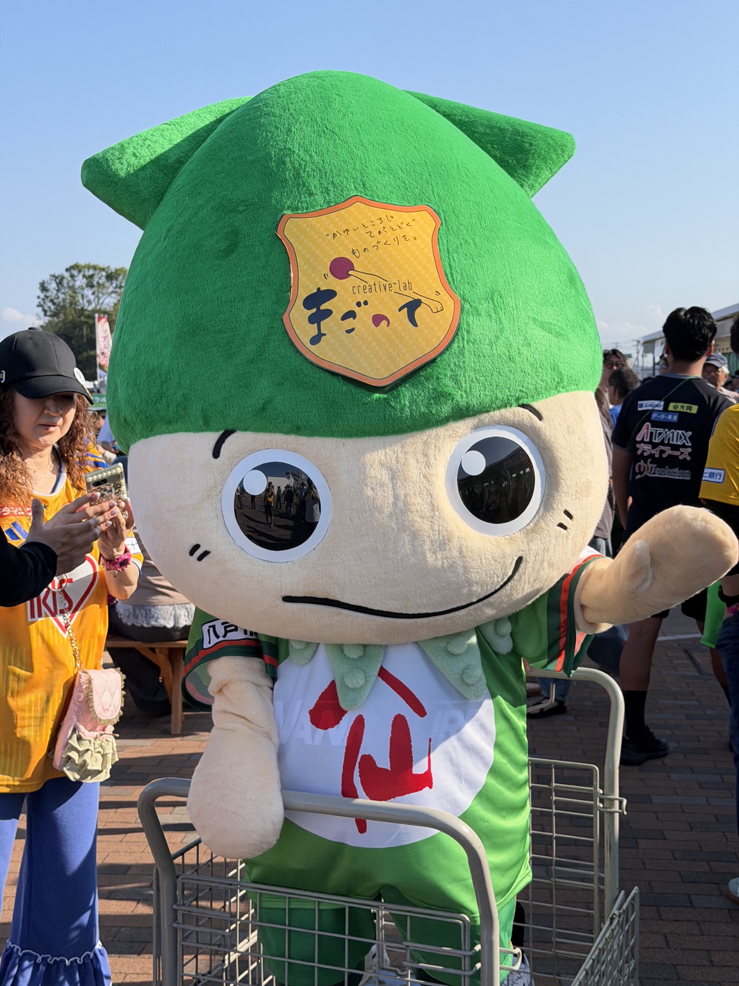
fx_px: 1366
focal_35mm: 48
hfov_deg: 30.3
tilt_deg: -4.1
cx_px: 370
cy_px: 493
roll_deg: -0.3
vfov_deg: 39.7
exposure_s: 1/4587
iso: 64
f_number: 1.78
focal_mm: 6.76
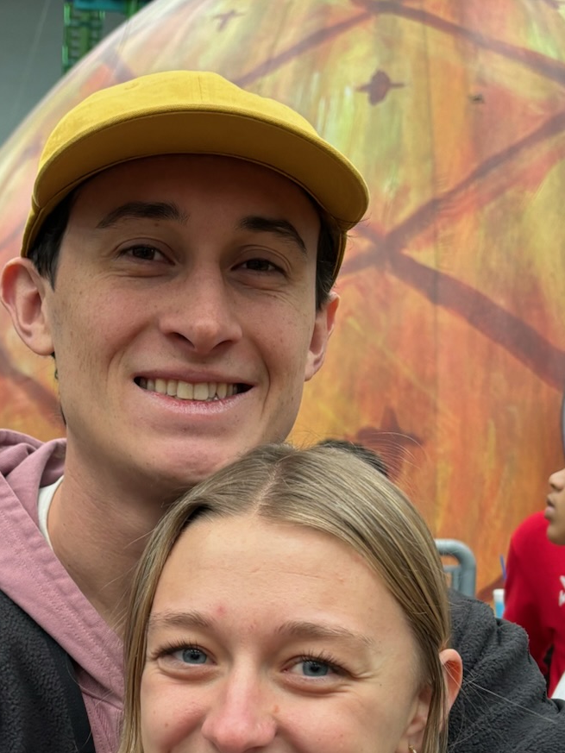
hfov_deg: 23.9
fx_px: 1327
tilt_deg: -4.7
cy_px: 593
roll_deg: -1.4
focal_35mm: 61
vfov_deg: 31.0
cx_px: 179
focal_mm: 5.96
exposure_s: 1/60
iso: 125
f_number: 1.6
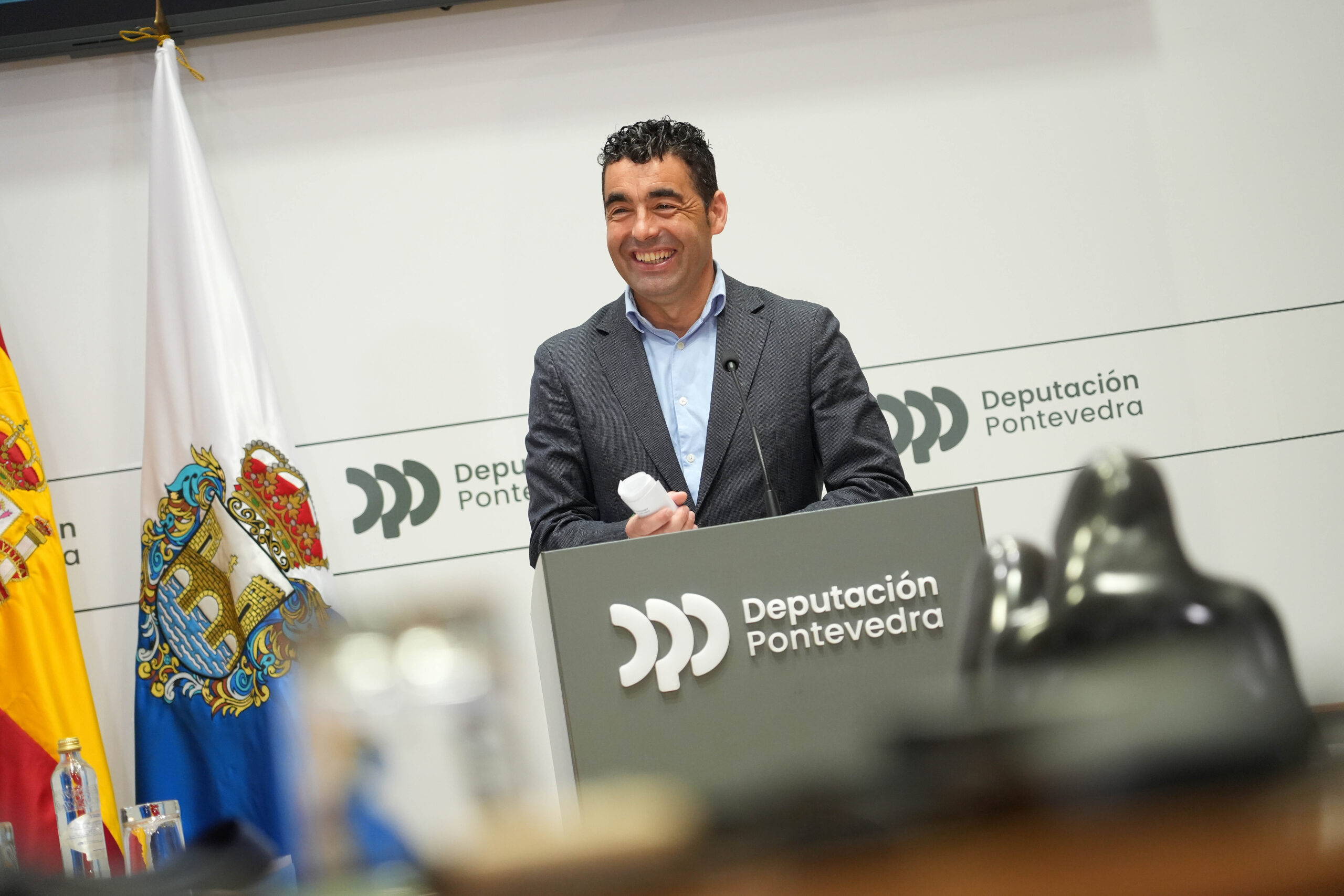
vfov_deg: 13.0
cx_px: 672
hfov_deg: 19.5
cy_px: 448
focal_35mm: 105
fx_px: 3920
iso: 4000
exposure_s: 1/320
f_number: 4
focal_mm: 105
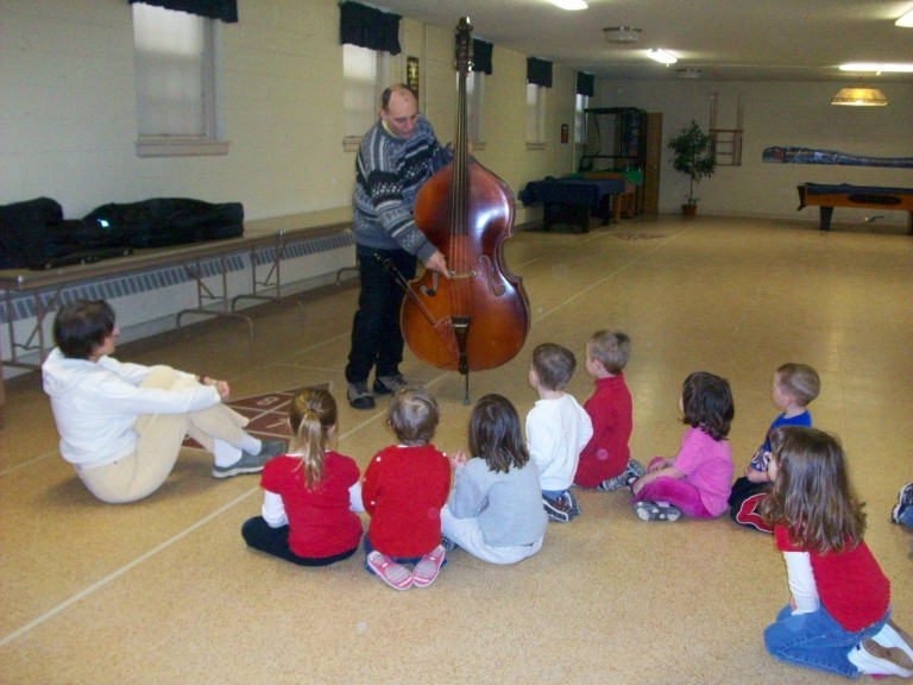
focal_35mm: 34
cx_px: 456
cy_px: 342
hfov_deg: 54.0
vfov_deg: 41.8
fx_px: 897
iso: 320
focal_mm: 5.7
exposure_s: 1/60
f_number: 2.8
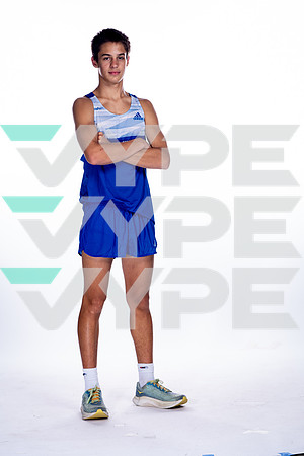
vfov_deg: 17.8
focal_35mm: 115
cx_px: 152
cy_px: 228
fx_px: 1457
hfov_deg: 11.9
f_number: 5.6
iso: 800
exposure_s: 1/250
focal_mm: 115
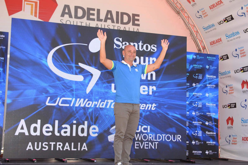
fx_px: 399
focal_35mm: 58
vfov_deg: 23.3
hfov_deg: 34.5
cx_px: 124
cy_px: 82
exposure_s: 1/250
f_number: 4
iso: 200
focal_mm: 58
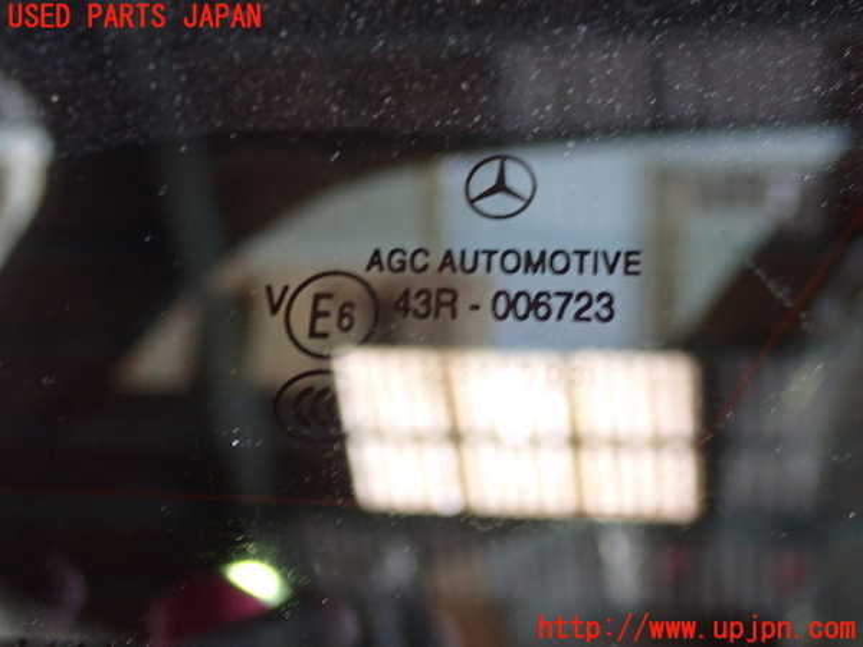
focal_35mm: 58
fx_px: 1446
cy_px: 324
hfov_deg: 33.2
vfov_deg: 25.2
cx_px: 432
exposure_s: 1/15
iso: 800
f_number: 3.5
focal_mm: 10.35
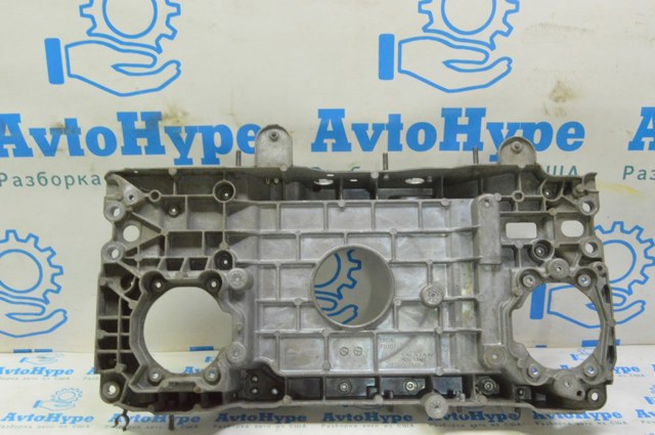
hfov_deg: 49.6
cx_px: 328
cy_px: 218
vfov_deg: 34.1
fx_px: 709
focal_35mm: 39
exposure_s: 1/20
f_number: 20
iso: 6400
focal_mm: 26
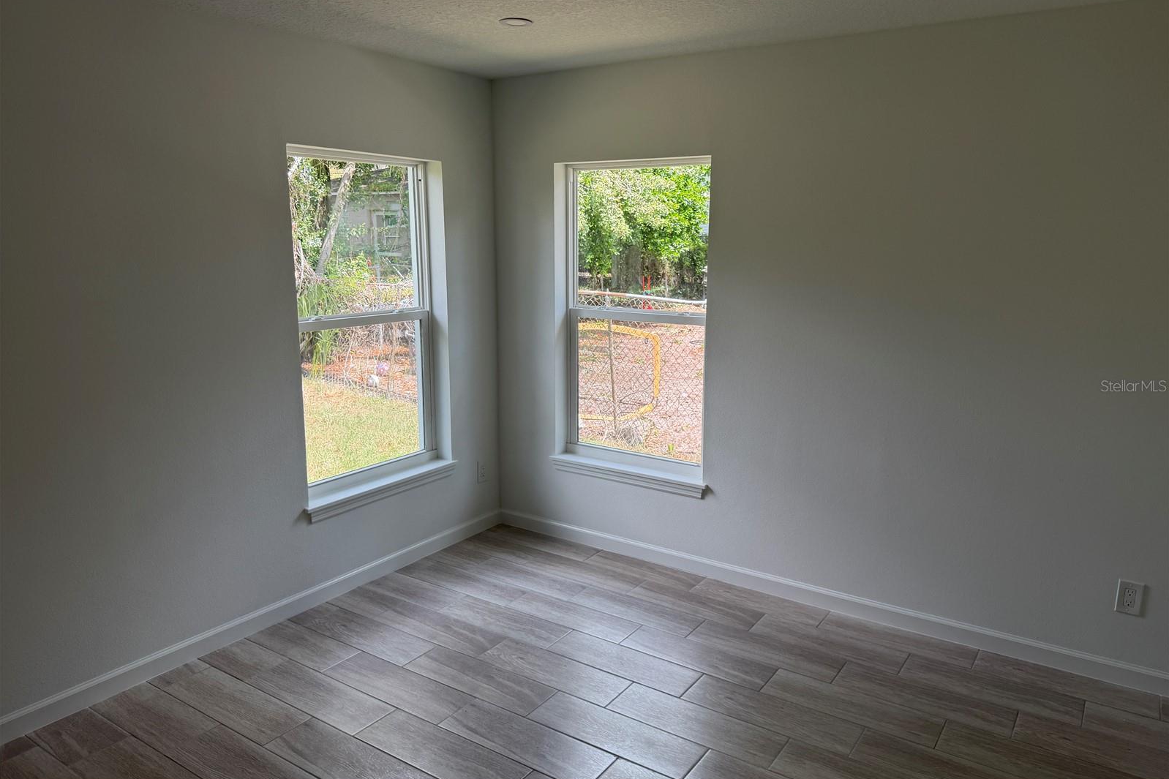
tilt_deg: -11.0
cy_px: 385
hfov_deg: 71.5
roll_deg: -0.7
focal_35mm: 25
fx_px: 812
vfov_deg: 51.3
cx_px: 584
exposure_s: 1/265
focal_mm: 6.76
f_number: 1.78
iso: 64
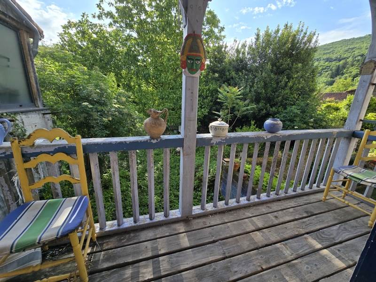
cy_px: 141
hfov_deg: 106.2
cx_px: 188
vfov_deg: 89.9
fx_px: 141
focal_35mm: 13
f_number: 2.2
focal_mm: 2.2
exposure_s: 1/752
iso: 50
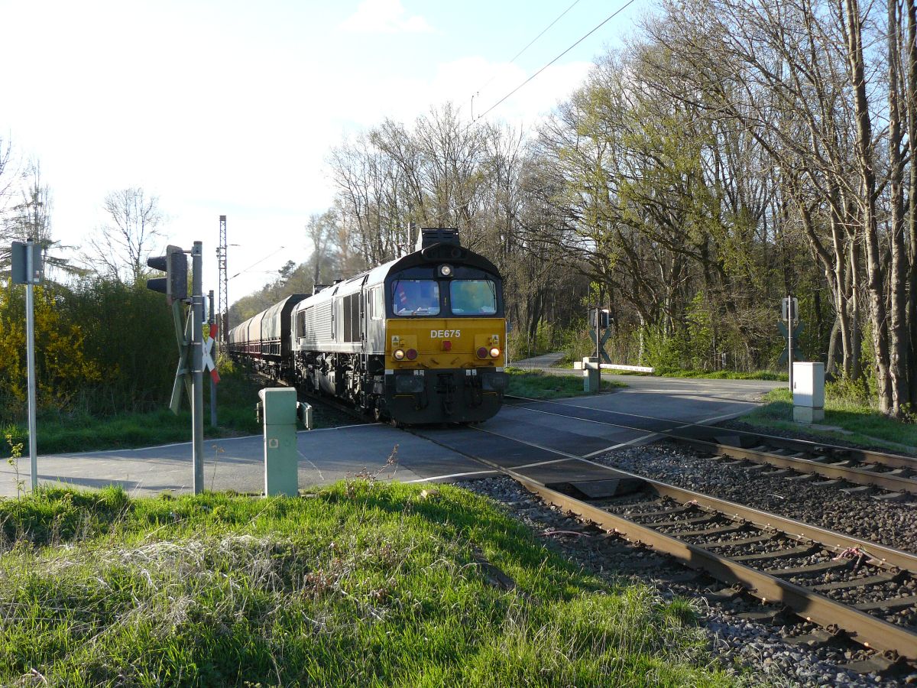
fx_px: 954
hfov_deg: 51.4
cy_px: 344
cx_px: 458
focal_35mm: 36
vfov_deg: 39.7
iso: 125
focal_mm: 6
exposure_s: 1/500
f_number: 2.8
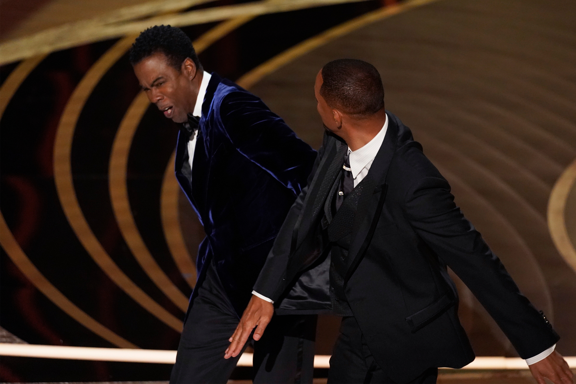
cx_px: 288
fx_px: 9599
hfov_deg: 3.4
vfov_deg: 2.3
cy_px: 192
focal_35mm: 600
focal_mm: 600
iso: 5000
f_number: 4
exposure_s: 1/320
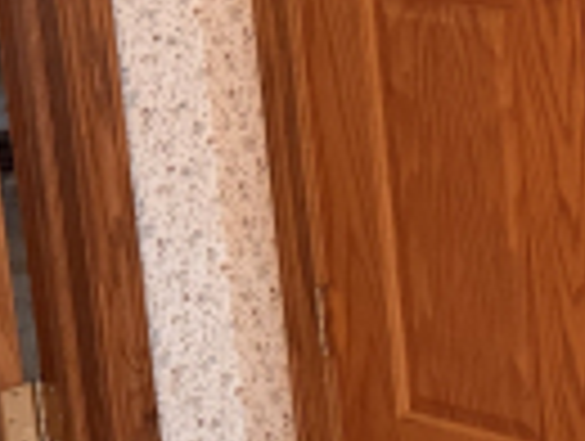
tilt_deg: -10.0
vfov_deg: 11.7
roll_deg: +1.7
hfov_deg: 14.1
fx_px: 2083
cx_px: 1055
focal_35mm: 123
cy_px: -184
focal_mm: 6.76
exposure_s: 1/60
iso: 500
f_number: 1.78
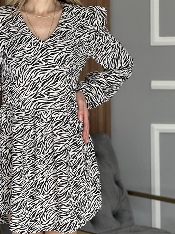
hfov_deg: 10.7
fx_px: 930
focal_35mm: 138
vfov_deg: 14.3
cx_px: 42
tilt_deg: -4.1
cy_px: 87
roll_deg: +0.9
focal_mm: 9
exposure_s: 1/121
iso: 125
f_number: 2.8
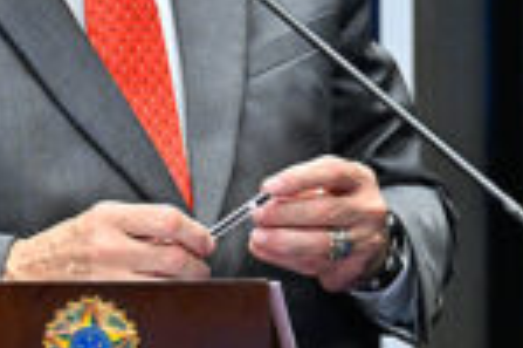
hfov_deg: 3.7
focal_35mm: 564
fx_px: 8185
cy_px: -109
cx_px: 133
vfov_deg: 2.4
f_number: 5.6
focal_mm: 200
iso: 6400
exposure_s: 1/120
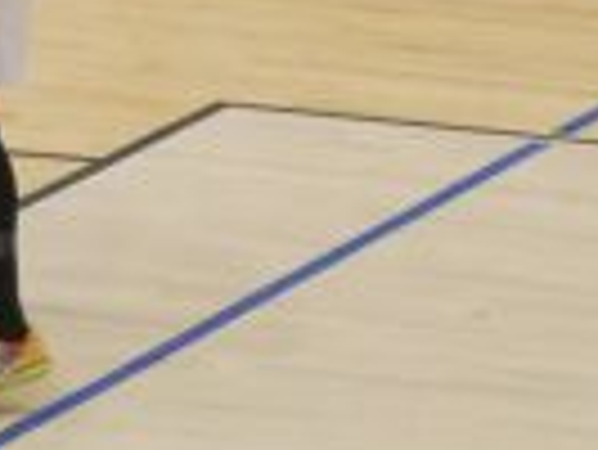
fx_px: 10029
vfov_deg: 2.6
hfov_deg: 3.4
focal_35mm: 580
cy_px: -454
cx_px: -450
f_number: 5.6
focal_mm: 42
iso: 3200
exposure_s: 1/100
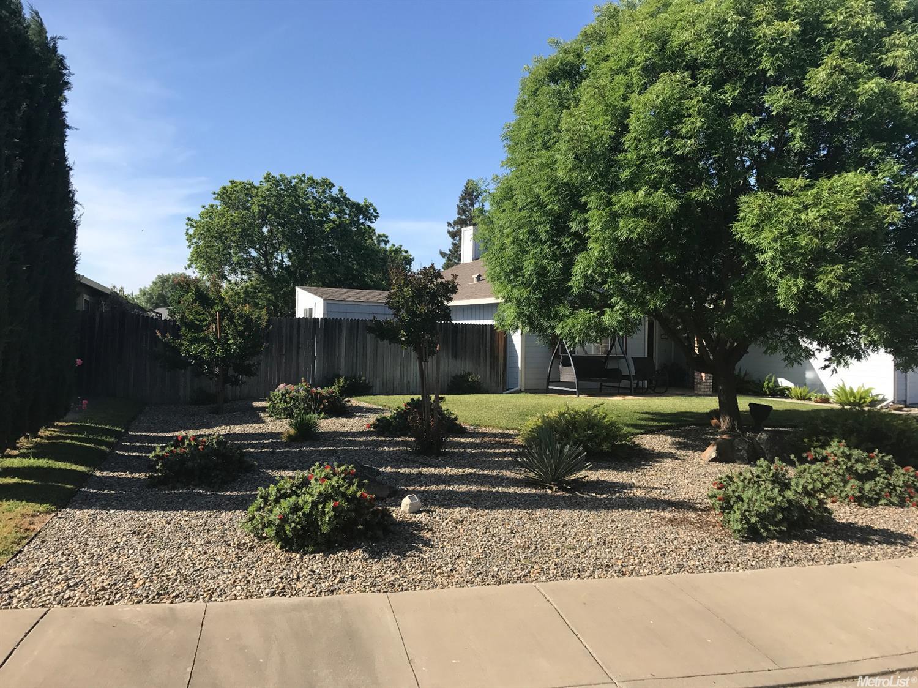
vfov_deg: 49.7
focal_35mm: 28
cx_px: 459
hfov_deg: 63.5
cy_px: 344
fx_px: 742
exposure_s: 1/1597
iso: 20
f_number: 1.8
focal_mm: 3.99
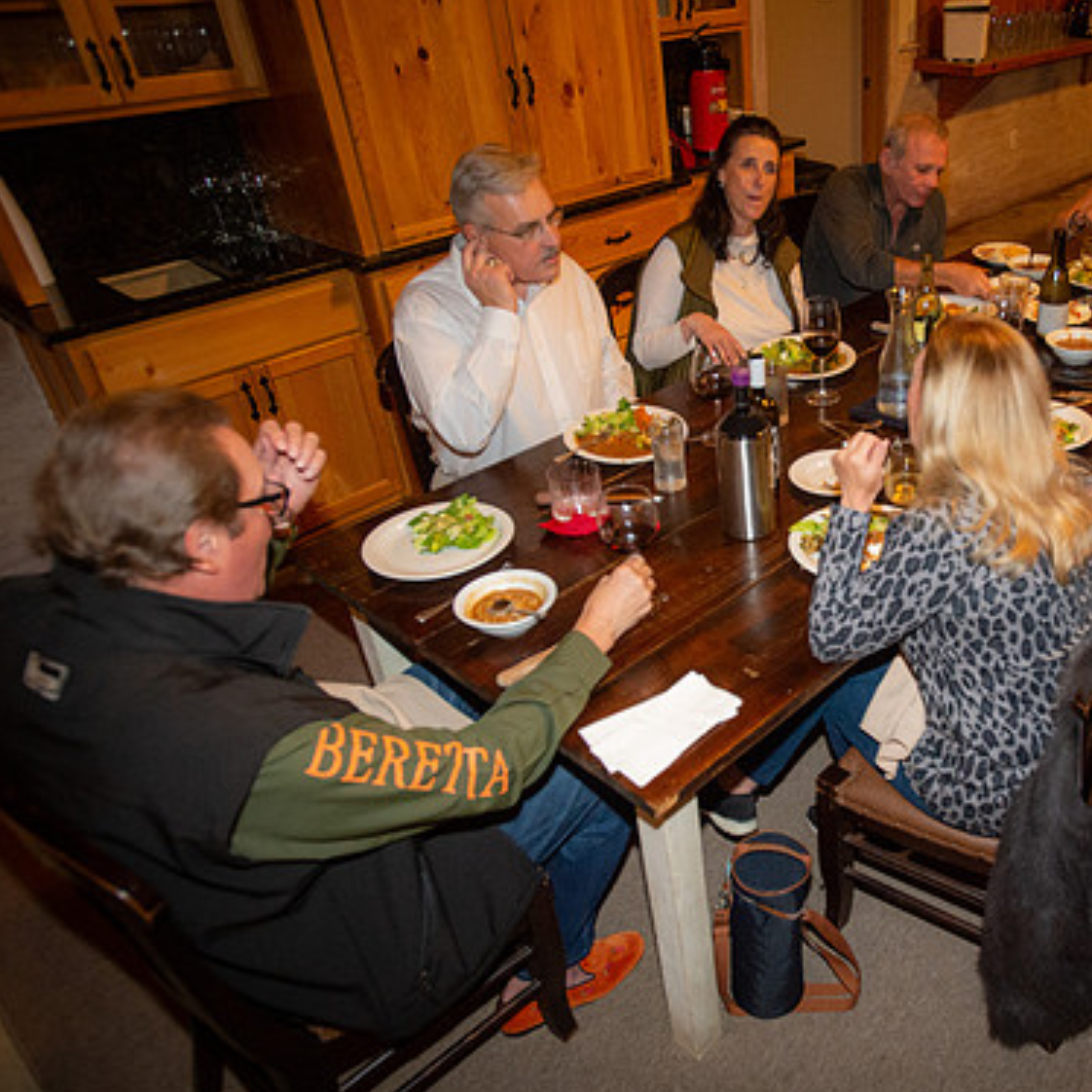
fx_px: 1035
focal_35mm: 29
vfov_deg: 55.6
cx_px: 818
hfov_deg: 53.2
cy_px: 552
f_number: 3.5
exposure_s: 1/125
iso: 4000
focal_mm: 22
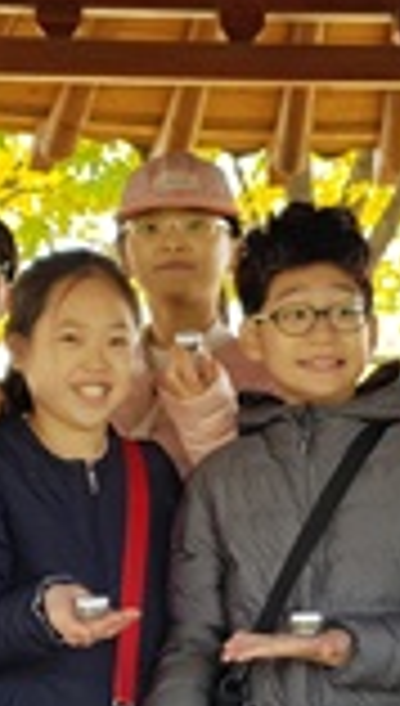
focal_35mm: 90
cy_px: 447
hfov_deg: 13.5
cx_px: 283
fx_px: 1687
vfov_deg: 23.6
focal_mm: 4.3
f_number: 1.7
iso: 40
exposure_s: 1/137
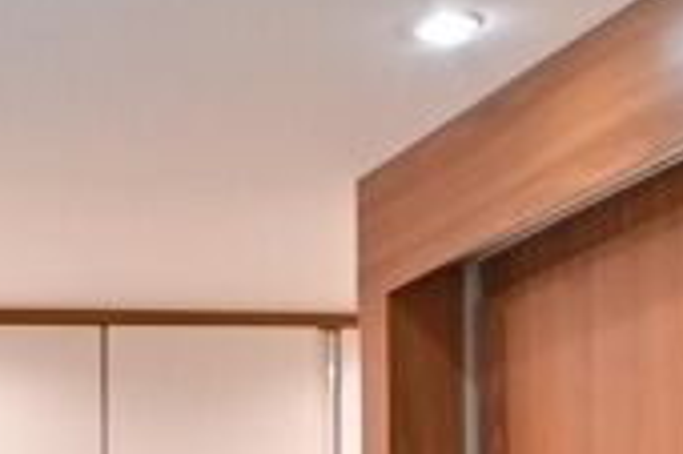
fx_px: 2142
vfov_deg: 11.0
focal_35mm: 113
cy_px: 918
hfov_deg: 14.4
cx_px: -775
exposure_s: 1/60
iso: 640
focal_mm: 10
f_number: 3.5
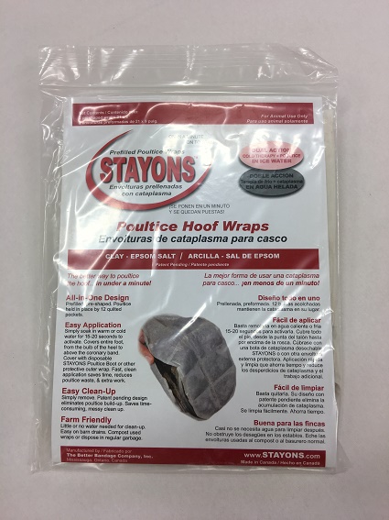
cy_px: 260
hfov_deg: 48.2
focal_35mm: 29
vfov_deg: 61.7
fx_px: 435
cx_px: 194
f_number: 2.2
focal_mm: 4.15
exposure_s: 1/50
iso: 25
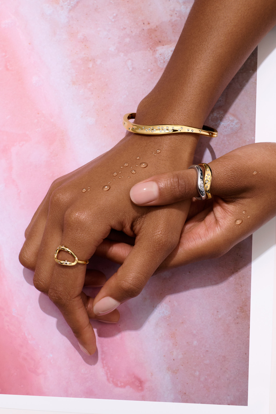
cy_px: 207
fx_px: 575
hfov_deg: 27.0
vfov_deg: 39.6
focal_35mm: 50
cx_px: 138
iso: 100
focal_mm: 50
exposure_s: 1/125
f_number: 16
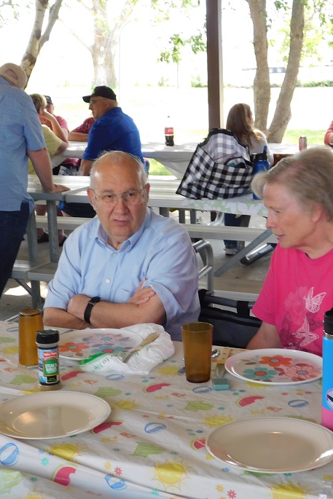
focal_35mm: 63
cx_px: 169
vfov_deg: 31.9
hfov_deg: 21.6
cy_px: 249
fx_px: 874
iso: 125
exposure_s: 1/40
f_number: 3.7
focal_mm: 8
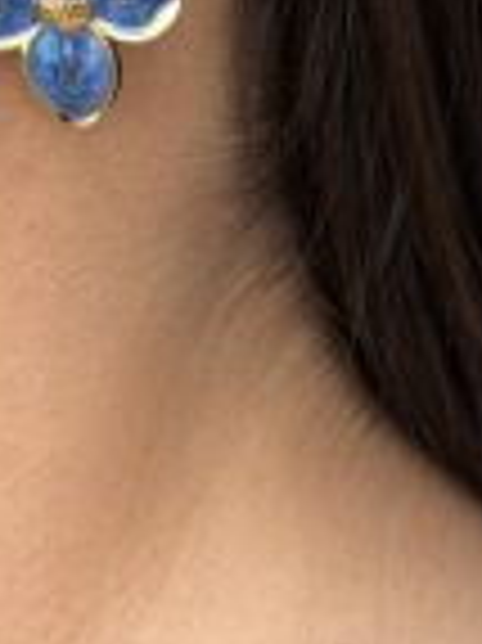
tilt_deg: -9.0
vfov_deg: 14.4
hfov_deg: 11.0
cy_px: -59
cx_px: 77
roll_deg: +1.5
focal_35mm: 134
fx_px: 2492
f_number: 1.78
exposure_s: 1/121
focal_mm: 6.76
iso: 50
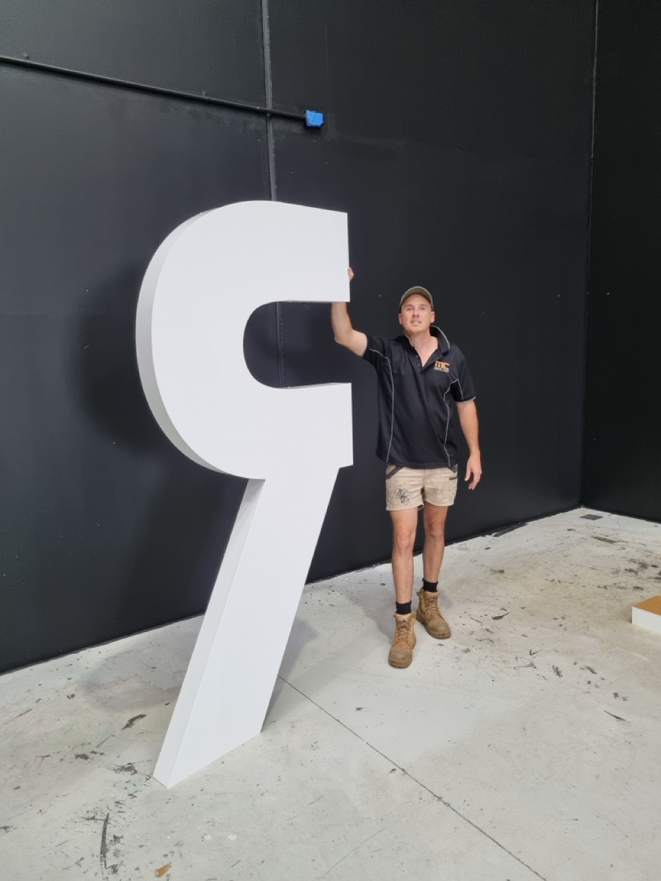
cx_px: 330
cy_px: 440
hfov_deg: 53.1
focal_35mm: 26
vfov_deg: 67.3
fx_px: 662
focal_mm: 5.4
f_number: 1.8
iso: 250
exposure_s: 1/100
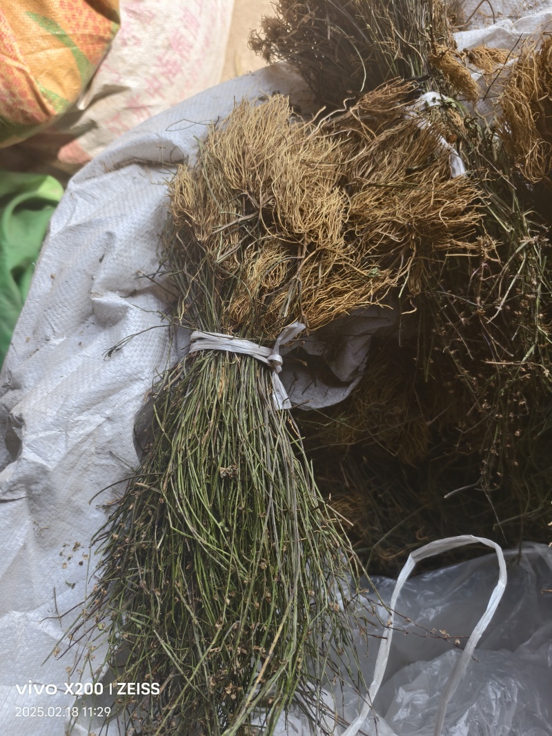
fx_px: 489
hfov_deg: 58.9
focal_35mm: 23
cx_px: 276
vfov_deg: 73.9
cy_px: 368
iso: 72
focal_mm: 5.6
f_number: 1.57
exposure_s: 1/824
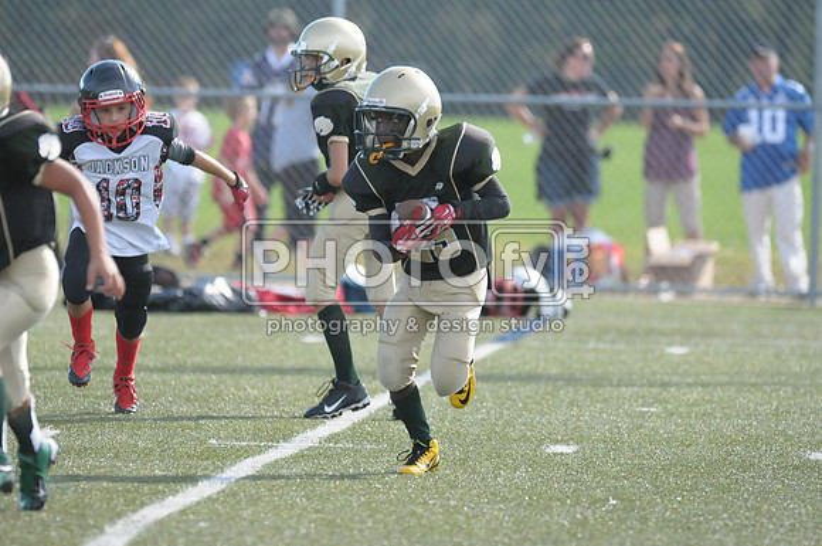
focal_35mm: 420
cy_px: 273
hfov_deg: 4.9
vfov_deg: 3.3
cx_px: 411
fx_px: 9577
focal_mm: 280
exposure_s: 1/4000
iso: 1600
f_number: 4
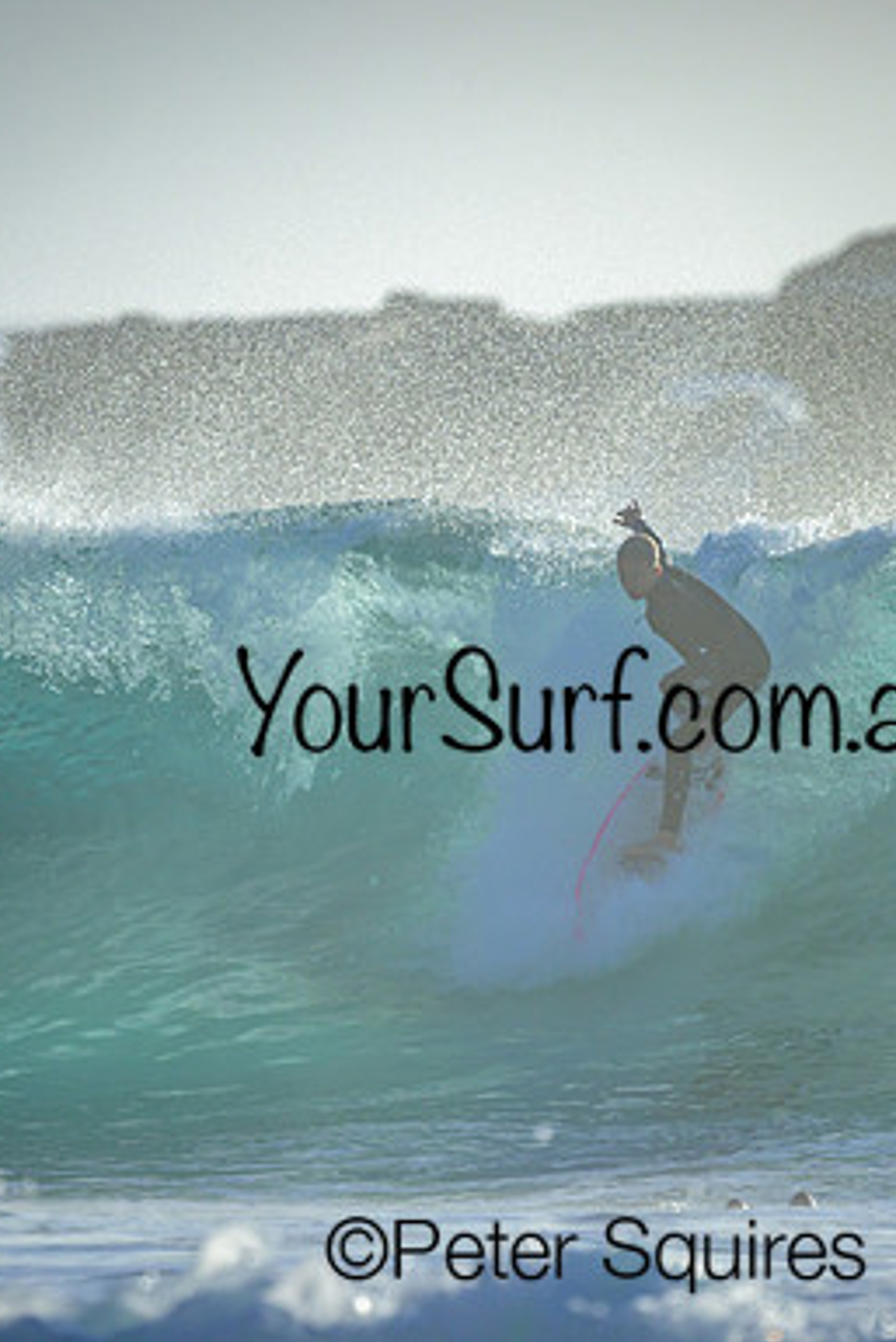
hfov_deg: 1.1
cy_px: 671
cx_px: 596
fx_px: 44980
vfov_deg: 1.7
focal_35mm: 1206
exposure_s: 1/2500
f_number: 6.3
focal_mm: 800
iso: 320
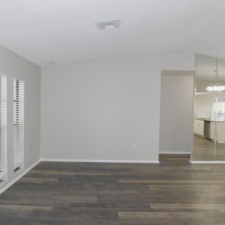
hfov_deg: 57.3
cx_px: 110
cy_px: 115
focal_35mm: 28
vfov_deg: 57.3
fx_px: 206
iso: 200
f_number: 3
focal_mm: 4
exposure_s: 1/30
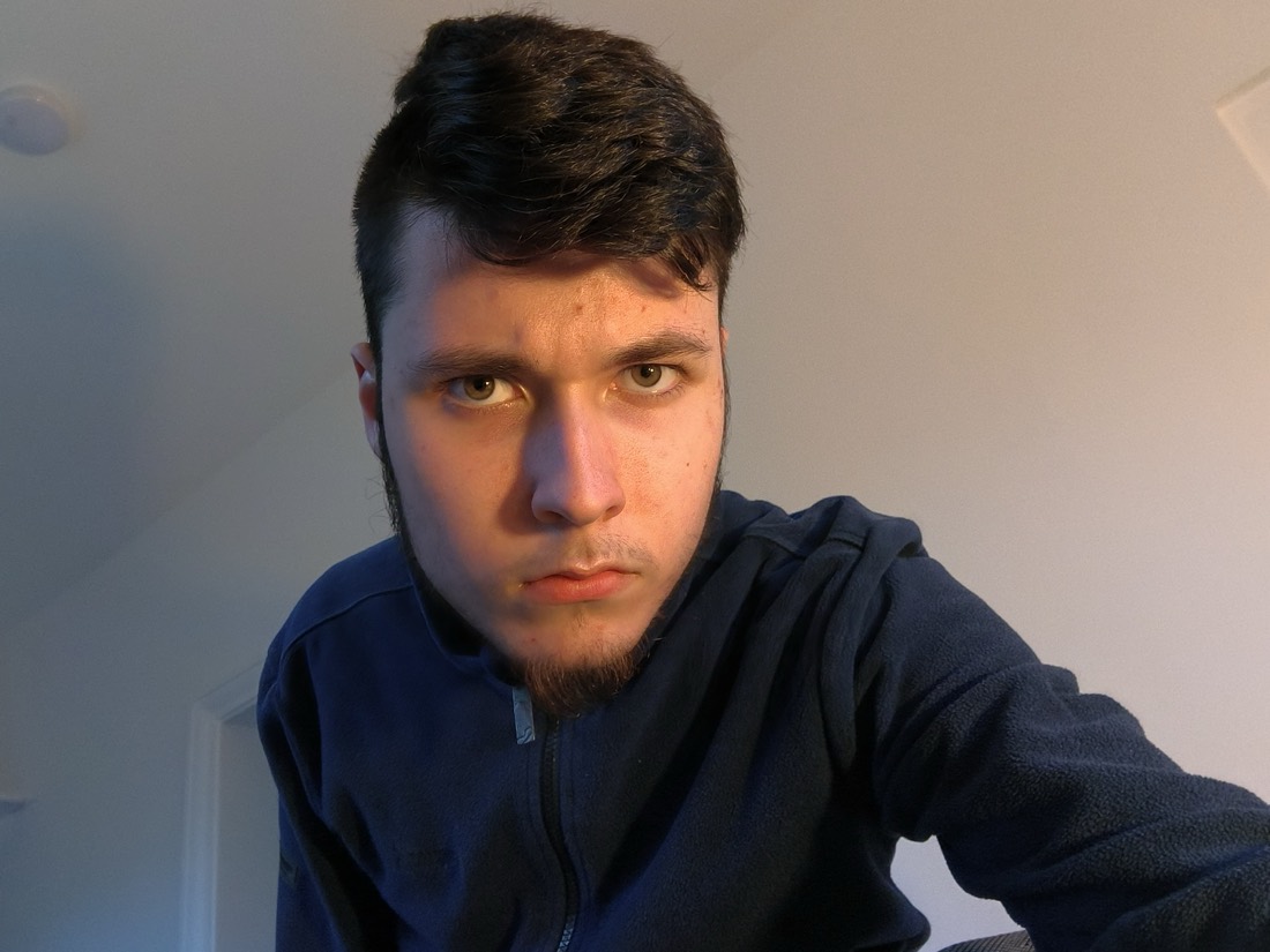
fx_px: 1064
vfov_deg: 48.2
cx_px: 635
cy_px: 476
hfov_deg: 61.7
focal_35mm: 29
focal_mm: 3.61
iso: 753
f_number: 2.2
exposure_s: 1/50
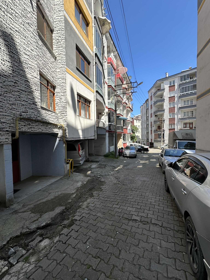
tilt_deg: -0.5
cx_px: 105
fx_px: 113
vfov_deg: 102.1
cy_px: 140
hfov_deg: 85.7
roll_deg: -0.1
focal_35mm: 14
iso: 40
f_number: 2.2
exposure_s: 1/1103
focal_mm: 2.22
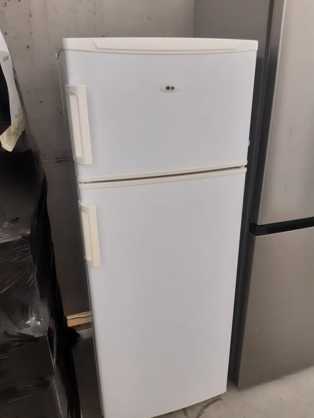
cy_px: 209
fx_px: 314
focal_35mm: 26
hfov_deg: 53.1
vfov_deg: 67.3
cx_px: 157
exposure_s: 1/50
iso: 200
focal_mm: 3.92
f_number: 1.7
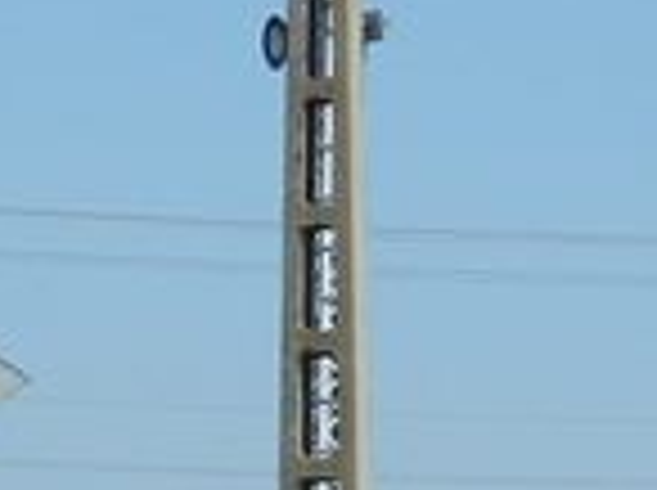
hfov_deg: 3.3
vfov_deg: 2.5
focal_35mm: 591
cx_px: -878
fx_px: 11199
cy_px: 472
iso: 80
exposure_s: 1/800
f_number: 4.2
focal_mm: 15.1
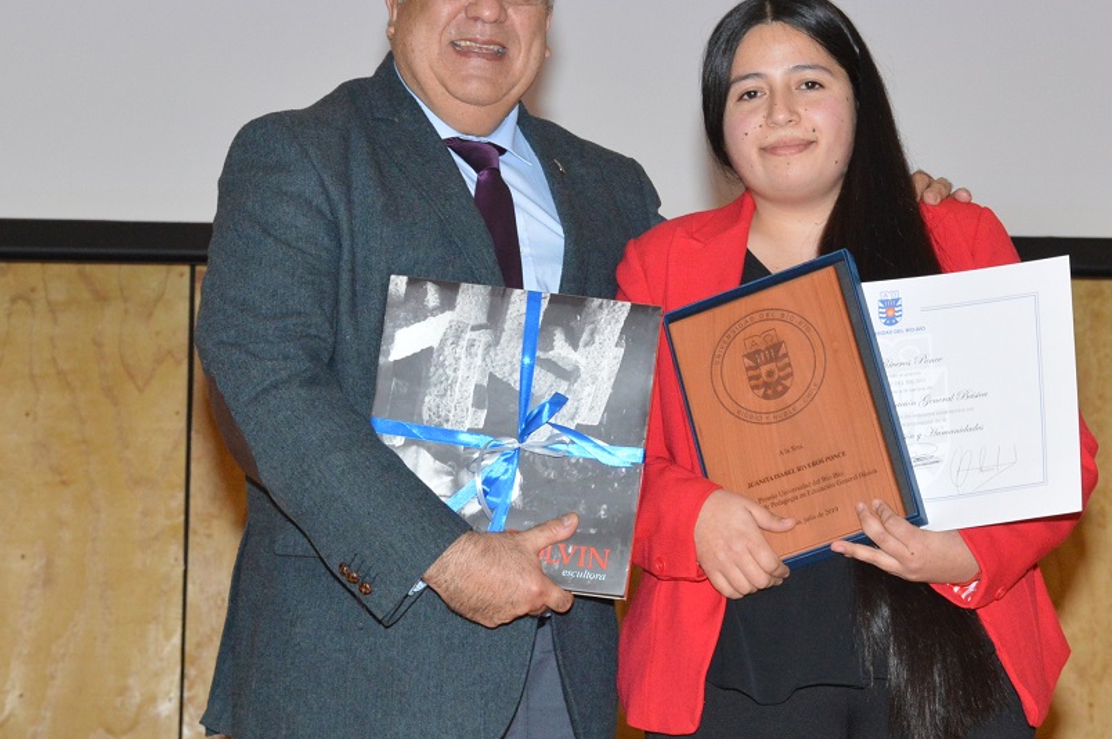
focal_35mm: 106
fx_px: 3264
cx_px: 595
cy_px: 287
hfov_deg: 19.3
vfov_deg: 12.9
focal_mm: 45
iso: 1600
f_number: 9
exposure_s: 1/200
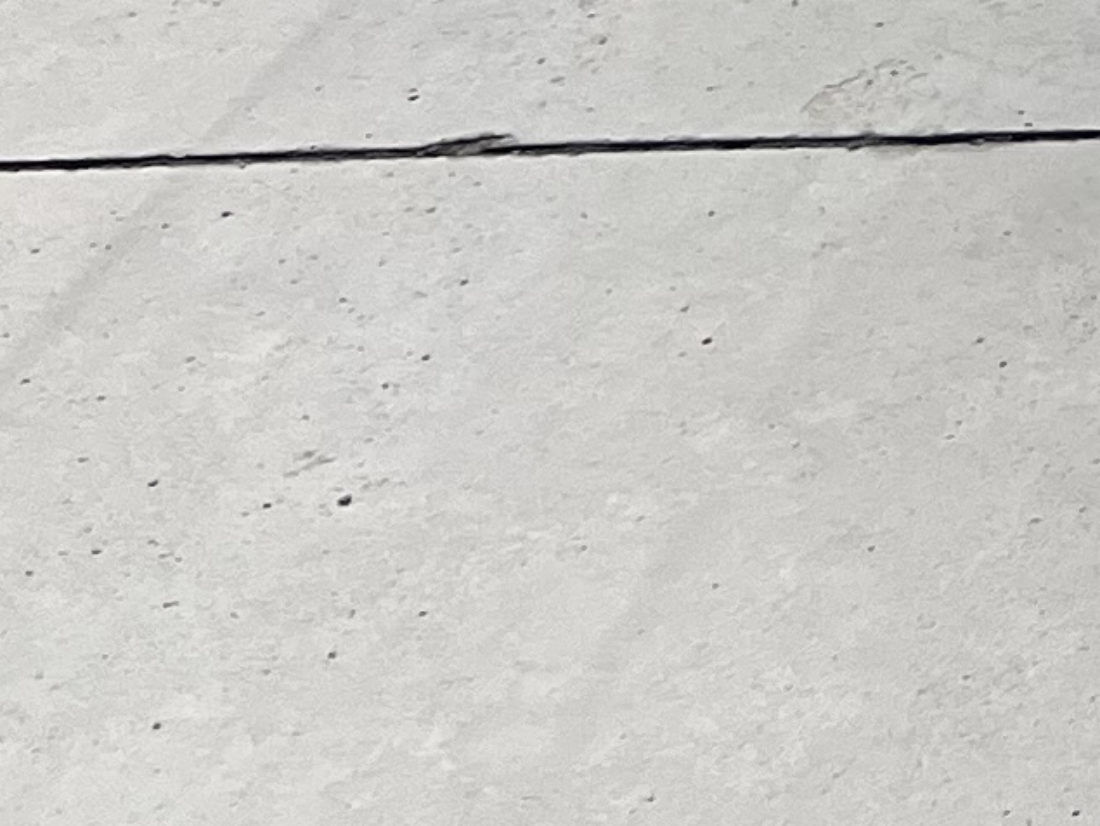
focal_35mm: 165
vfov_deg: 7.8
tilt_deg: -14.2
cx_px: 3179
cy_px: -1661
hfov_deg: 9.6
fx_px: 5246
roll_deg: +0.5
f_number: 1.5
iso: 50
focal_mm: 5.7
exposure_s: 1/1431
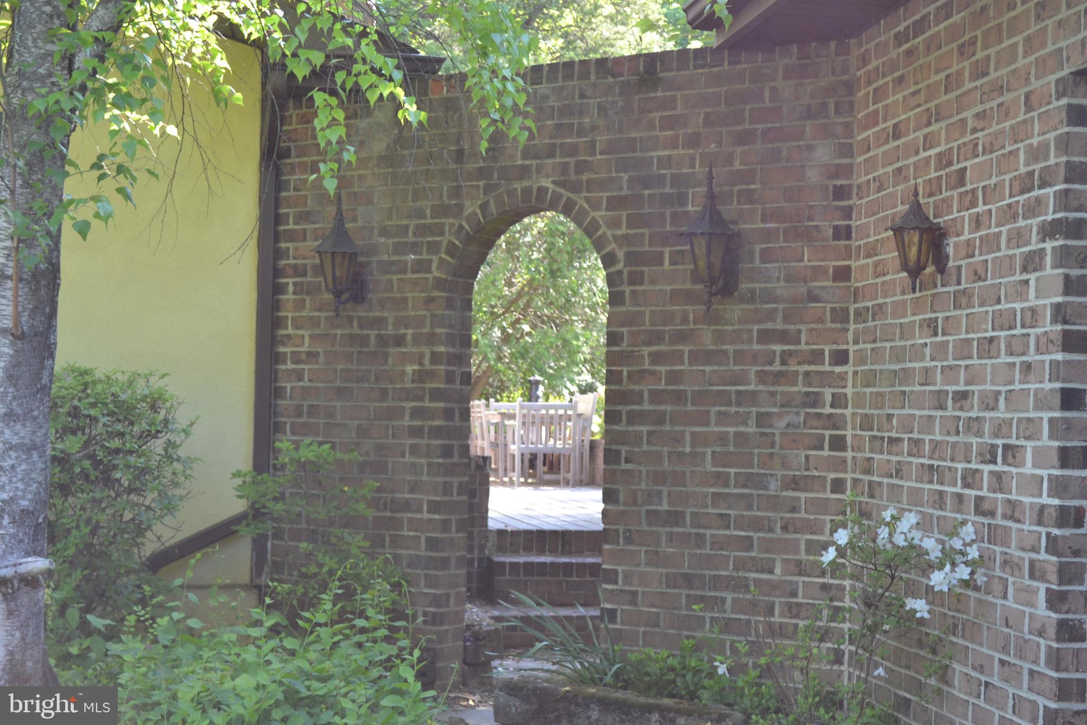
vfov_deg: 22.6
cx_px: 544
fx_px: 1811
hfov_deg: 33.4
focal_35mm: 60
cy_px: 362
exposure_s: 1/80
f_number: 5.3
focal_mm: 40
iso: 400
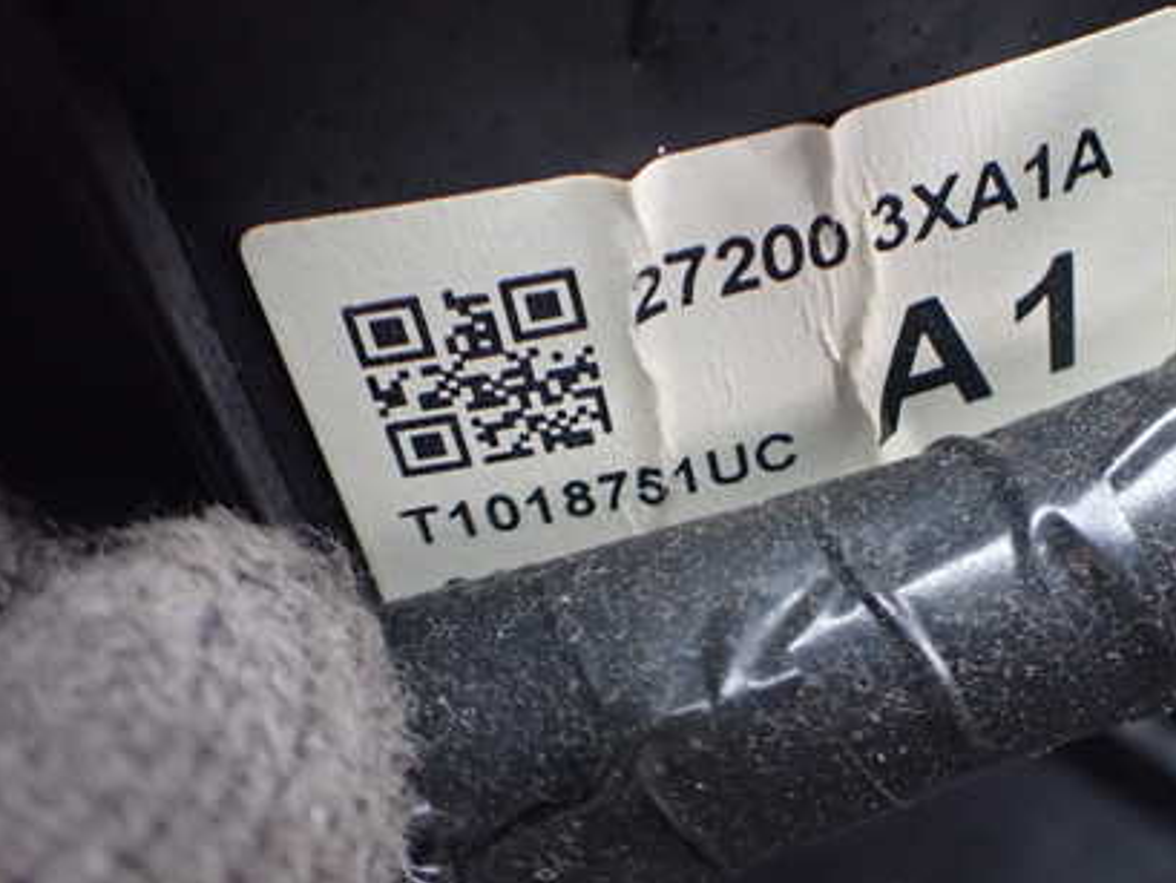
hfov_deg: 42.2
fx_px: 1495
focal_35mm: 44
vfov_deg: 32.9
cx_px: 805
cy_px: 388
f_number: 2.3
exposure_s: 1/125
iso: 640
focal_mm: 5.4
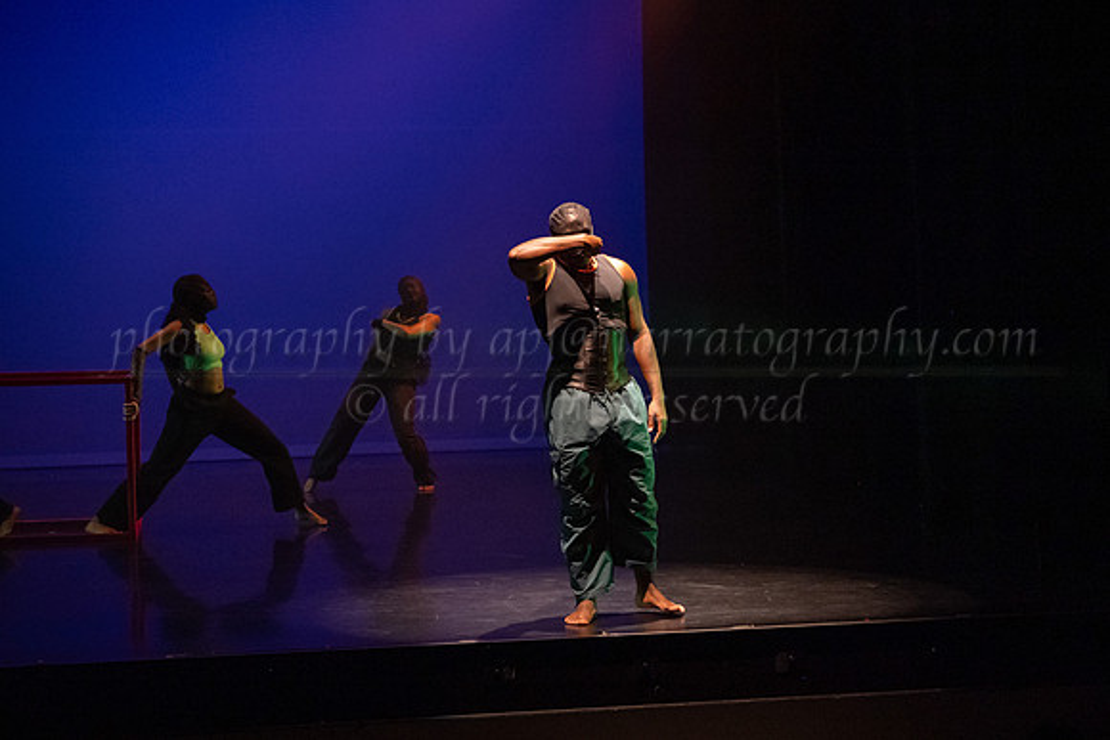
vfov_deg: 15.8
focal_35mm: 87
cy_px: 341
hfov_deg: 23.4
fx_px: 2675
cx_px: 642
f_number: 3.5
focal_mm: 75
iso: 4000
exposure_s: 1/400
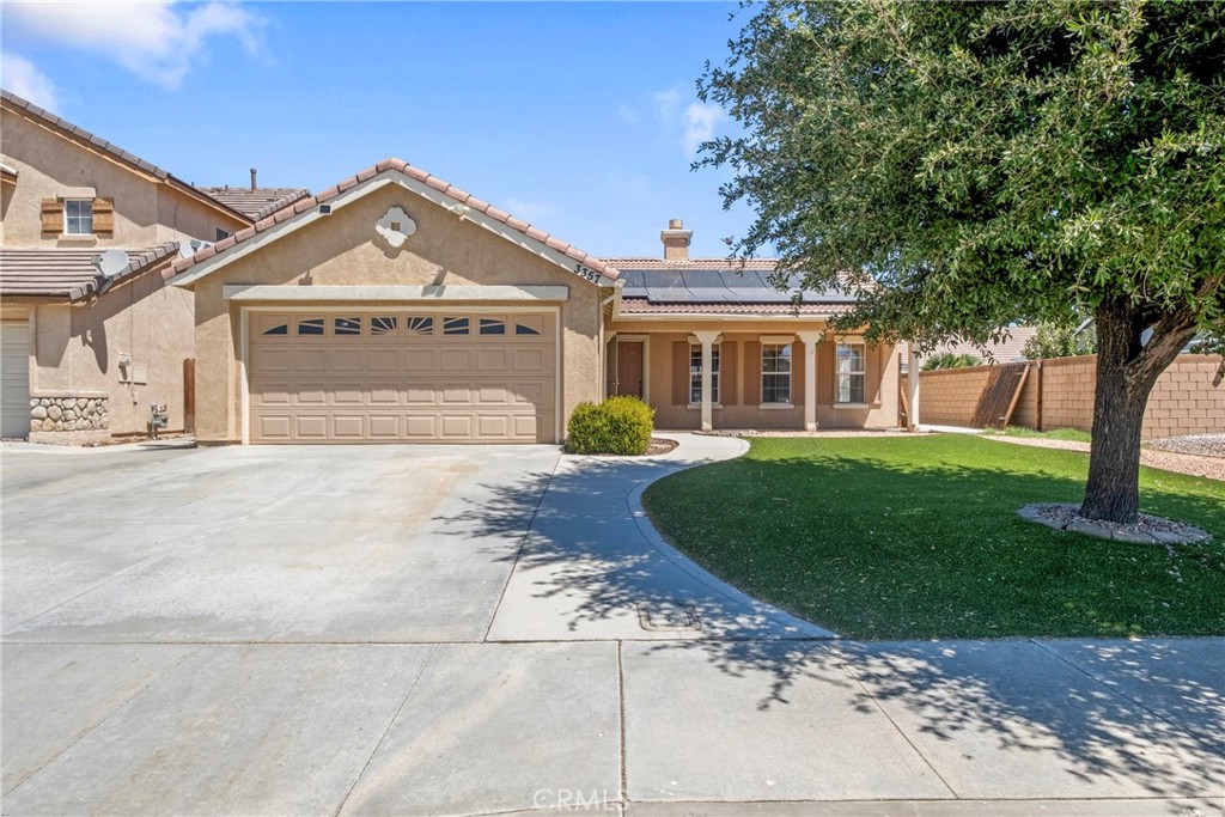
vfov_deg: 61.9
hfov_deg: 84.0
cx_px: 612
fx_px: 681
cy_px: 408
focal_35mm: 20
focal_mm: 13.2
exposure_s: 1/340
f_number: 9
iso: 250
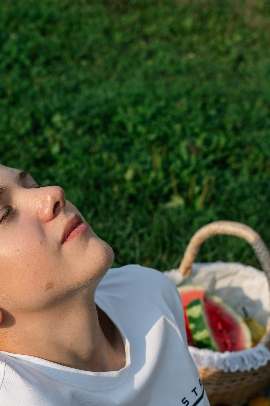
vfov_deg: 16.1
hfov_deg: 10.8
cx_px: 56
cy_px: 336
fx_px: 1417
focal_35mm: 126
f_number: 6.3
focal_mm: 75
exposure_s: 1/400
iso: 100
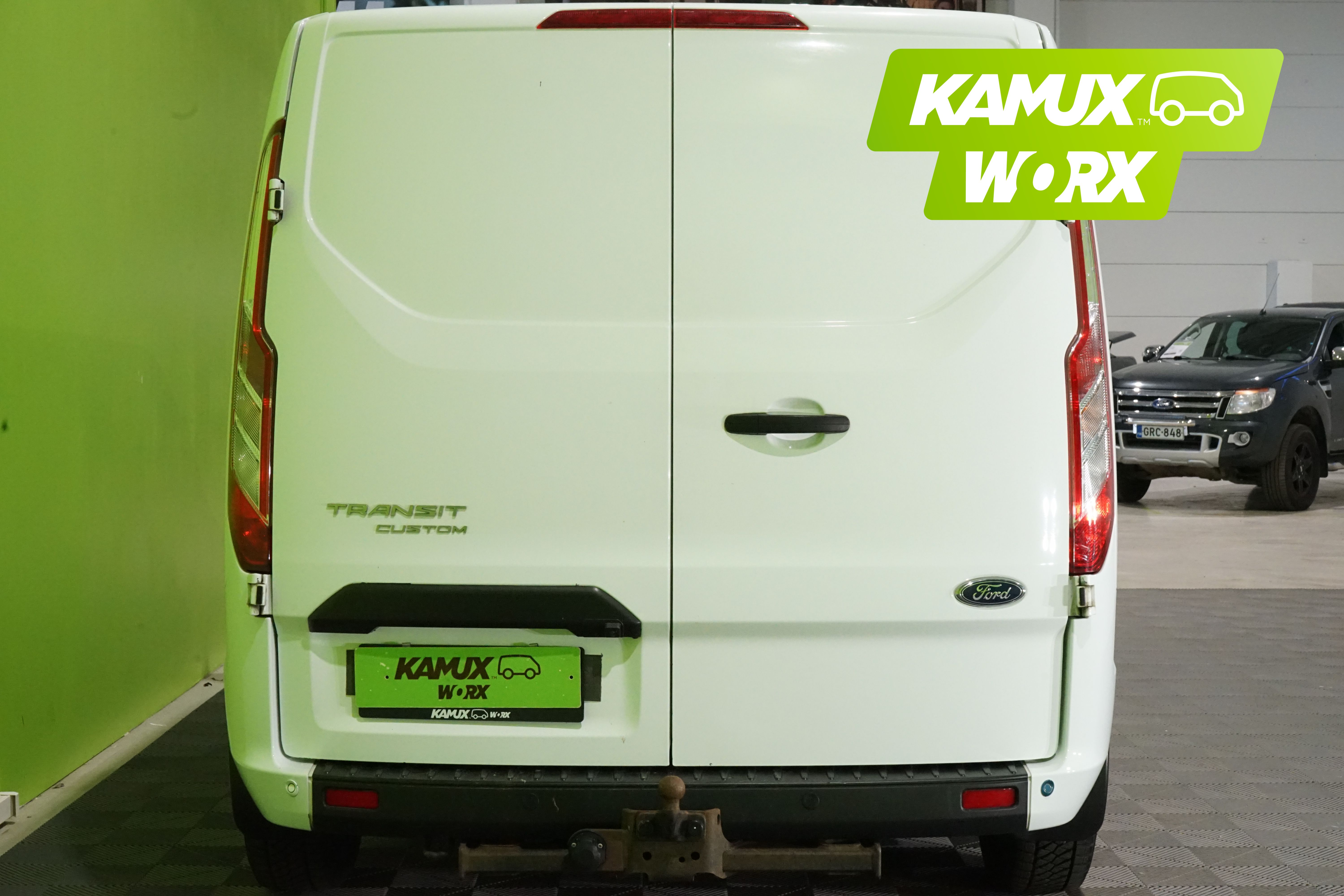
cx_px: 672
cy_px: 448
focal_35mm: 52
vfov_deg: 26.0
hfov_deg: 38.2
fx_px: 1941
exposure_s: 1/40
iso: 6400
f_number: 16
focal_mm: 52
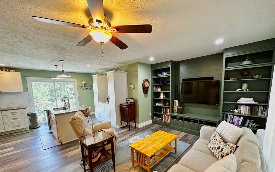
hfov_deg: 101.5
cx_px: 138
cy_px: 102
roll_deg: +2.1
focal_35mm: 15
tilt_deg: -6.5
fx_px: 112
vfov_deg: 74.1
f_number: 2.2
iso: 250
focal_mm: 2.22
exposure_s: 1/60
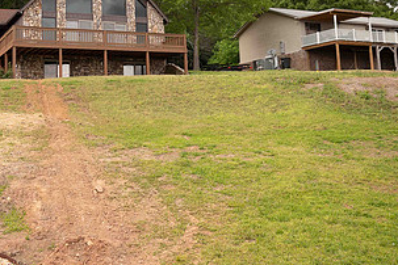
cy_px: 43
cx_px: 126
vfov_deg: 28.4
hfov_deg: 42.1
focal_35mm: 46
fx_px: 509
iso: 125
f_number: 2.5
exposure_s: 1/1000
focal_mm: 24
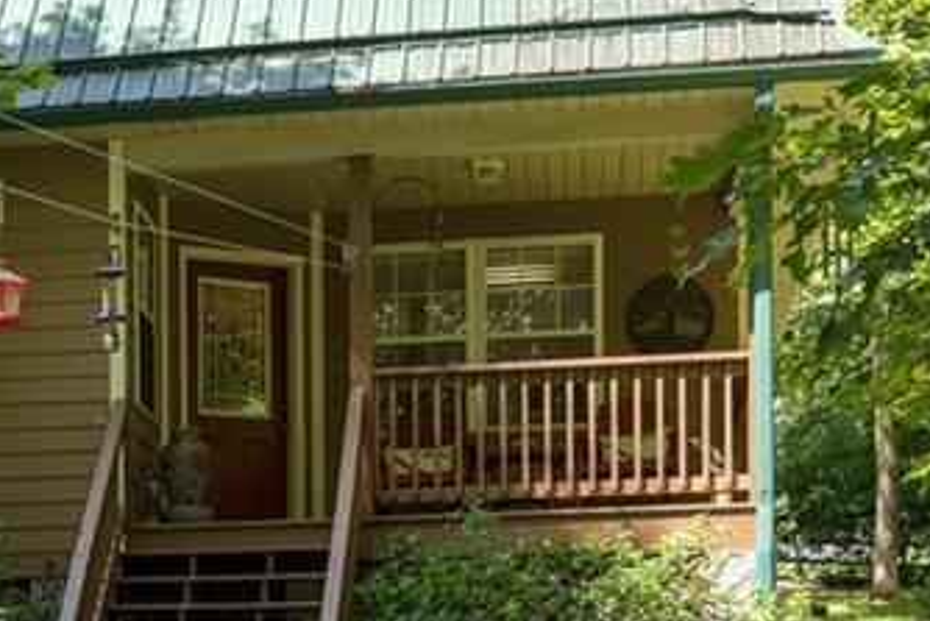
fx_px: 2533
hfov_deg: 20.1
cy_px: 260
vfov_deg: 14.0
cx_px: -25
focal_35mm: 98
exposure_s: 1/200
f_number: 8
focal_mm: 32
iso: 320
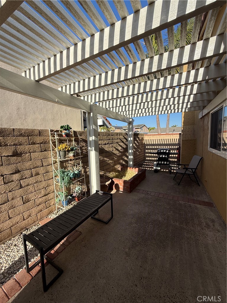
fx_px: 122
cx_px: 114
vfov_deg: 102.1
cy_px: 152
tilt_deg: -4.6
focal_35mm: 14
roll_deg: +1.3
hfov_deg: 85.7
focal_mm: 2.22
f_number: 2.2
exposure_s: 1/1312
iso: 50
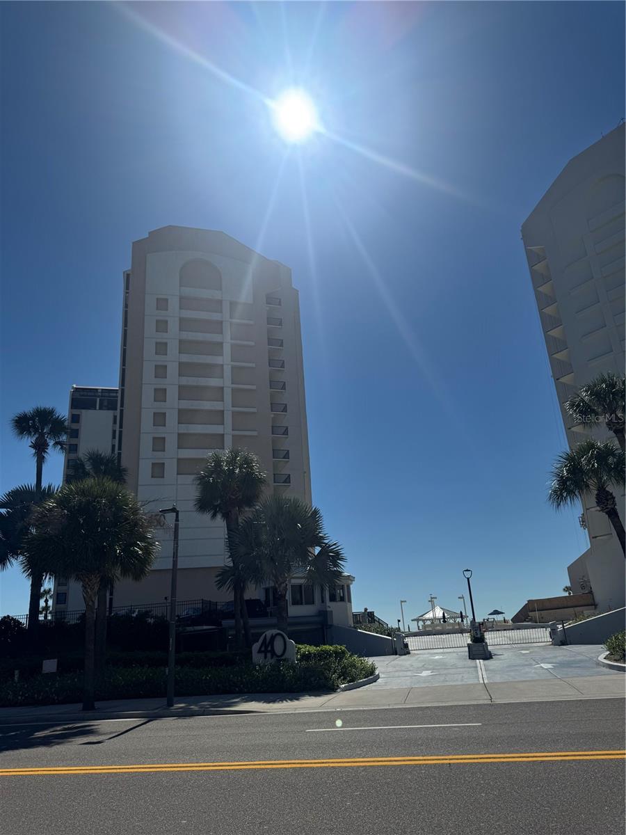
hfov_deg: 56.8
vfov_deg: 71.6
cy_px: 418
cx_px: 313
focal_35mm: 24
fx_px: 579
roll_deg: +4.9
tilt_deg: +20.0
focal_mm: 6.76
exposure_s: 1/12346
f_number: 1.78
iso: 50
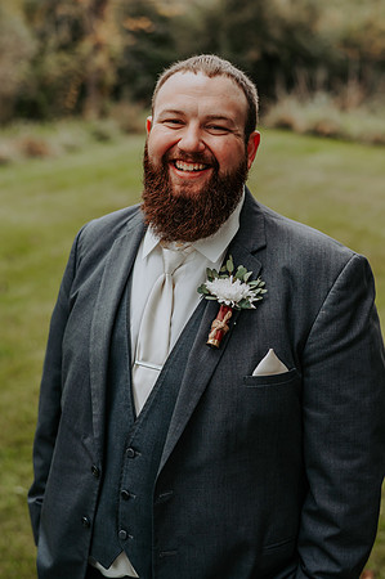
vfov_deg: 34.5
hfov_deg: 23.3
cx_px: 192
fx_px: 932
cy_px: 290
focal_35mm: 58
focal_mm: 58
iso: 500
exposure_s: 1/1000
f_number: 2.8
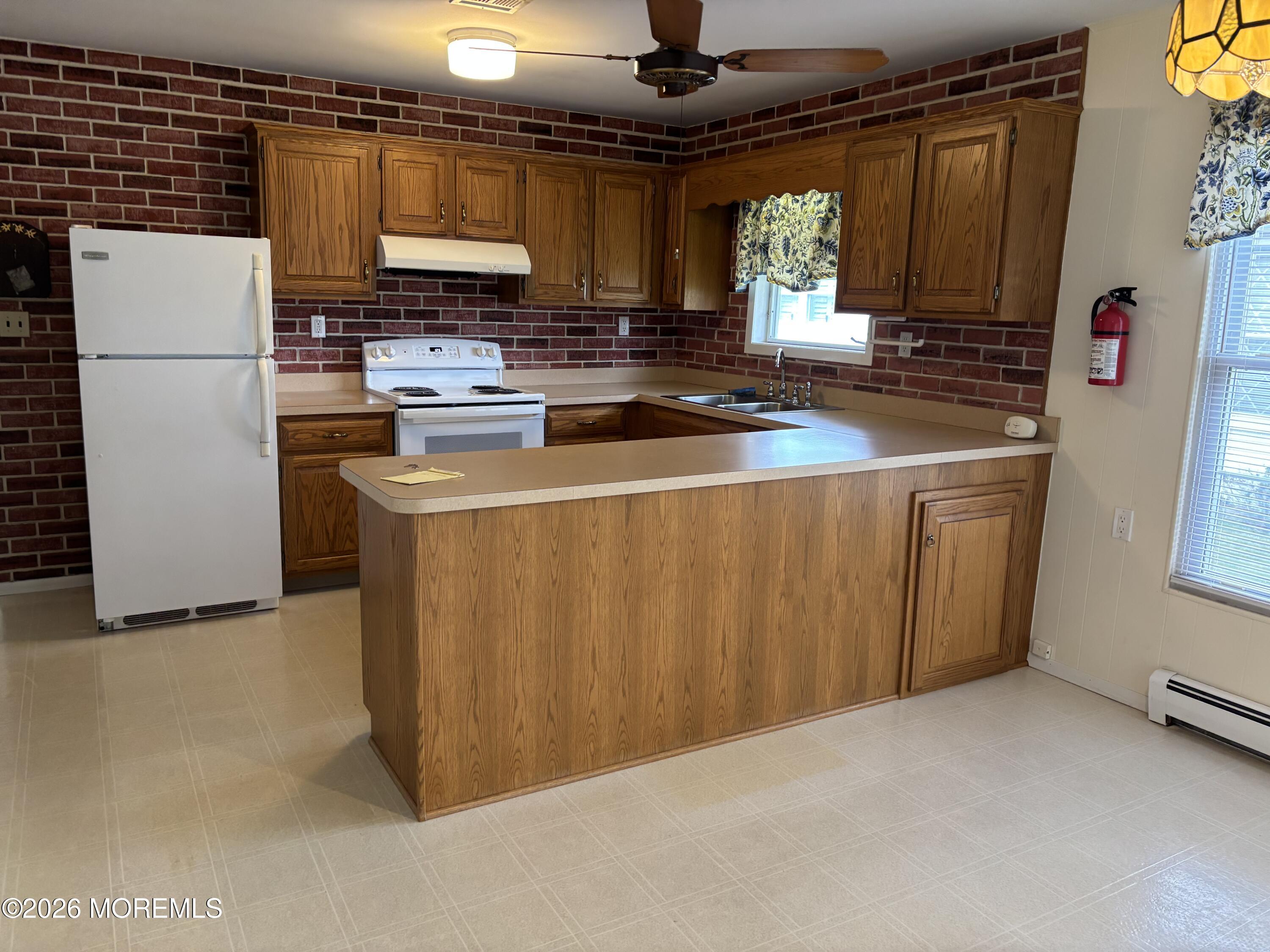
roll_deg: -1.2
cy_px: 476
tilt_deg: -9.1
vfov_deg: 53.1
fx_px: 954
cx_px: 635
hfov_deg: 67.3
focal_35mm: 26
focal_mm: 5.96
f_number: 1.6
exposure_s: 1/60
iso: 200
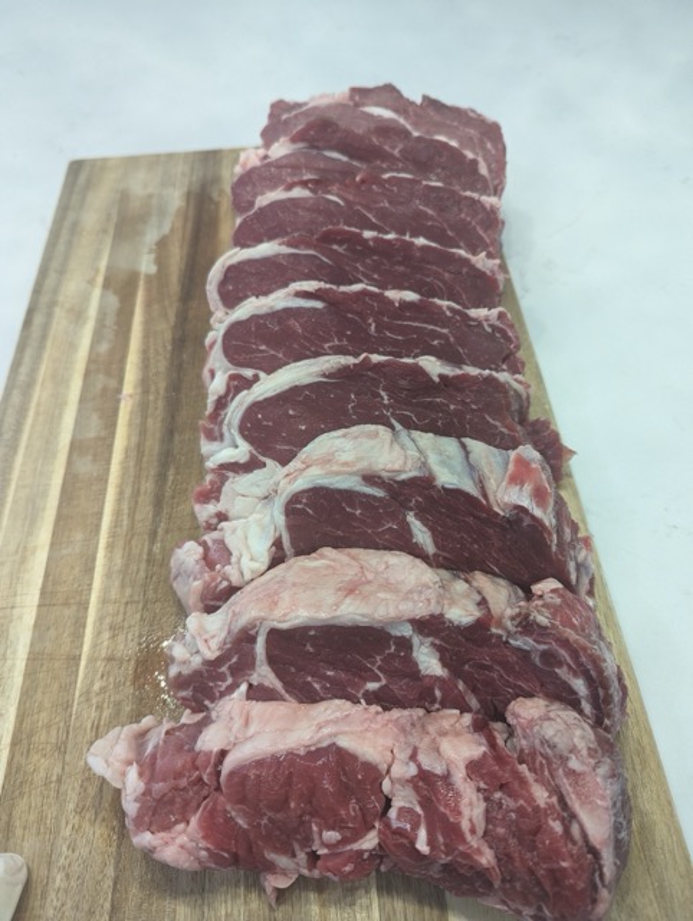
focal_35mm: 24
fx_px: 639
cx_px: 346
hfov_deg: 56.9
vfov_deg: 71.5
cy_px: 460
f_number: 1.85
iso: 173
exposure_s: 1/120
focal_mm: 6.81
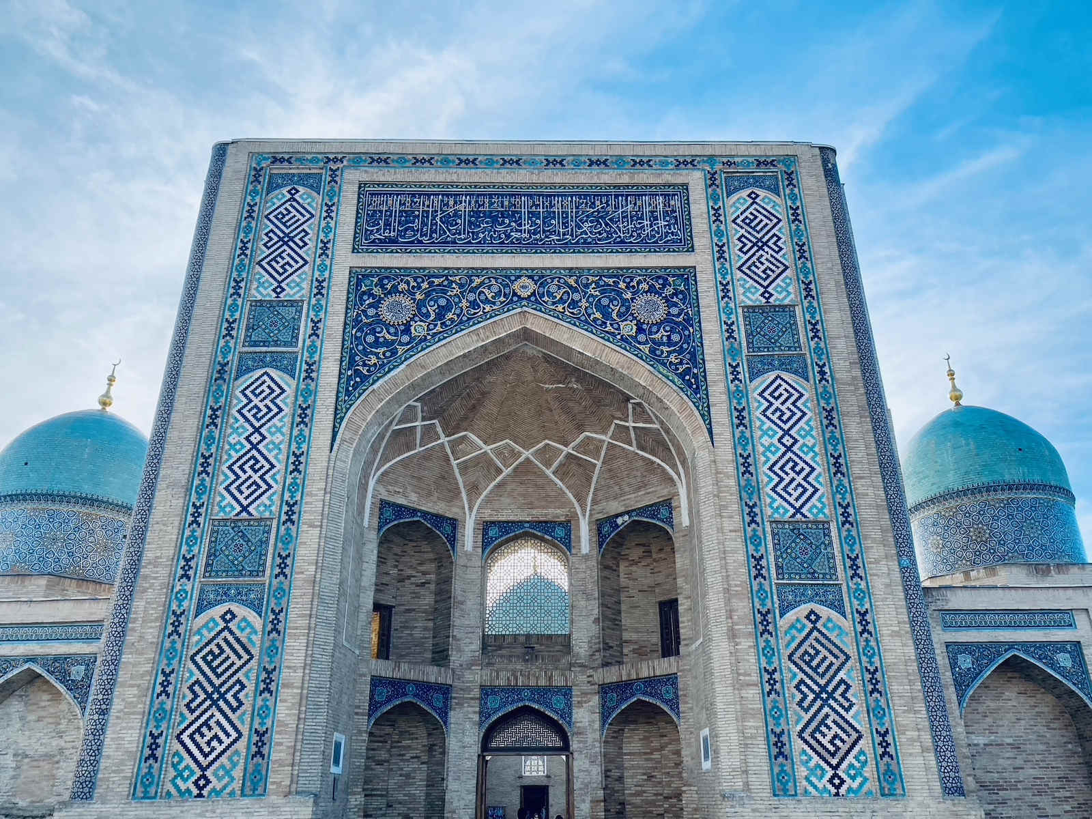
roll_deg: +1.1
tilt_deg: +24.0
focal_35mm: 26
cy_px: 410
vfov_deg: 53.1
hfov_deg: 67.3
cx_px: 546
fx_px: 820
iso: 32
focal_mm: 4.25
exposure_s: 1/2571
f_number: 1.8
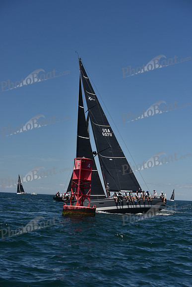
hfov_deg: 19.5
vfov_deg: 28.8
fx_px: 560
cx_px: 96
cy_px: 144
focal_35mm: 70
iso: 250
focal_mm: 70
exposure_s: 1/800
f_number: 7.1
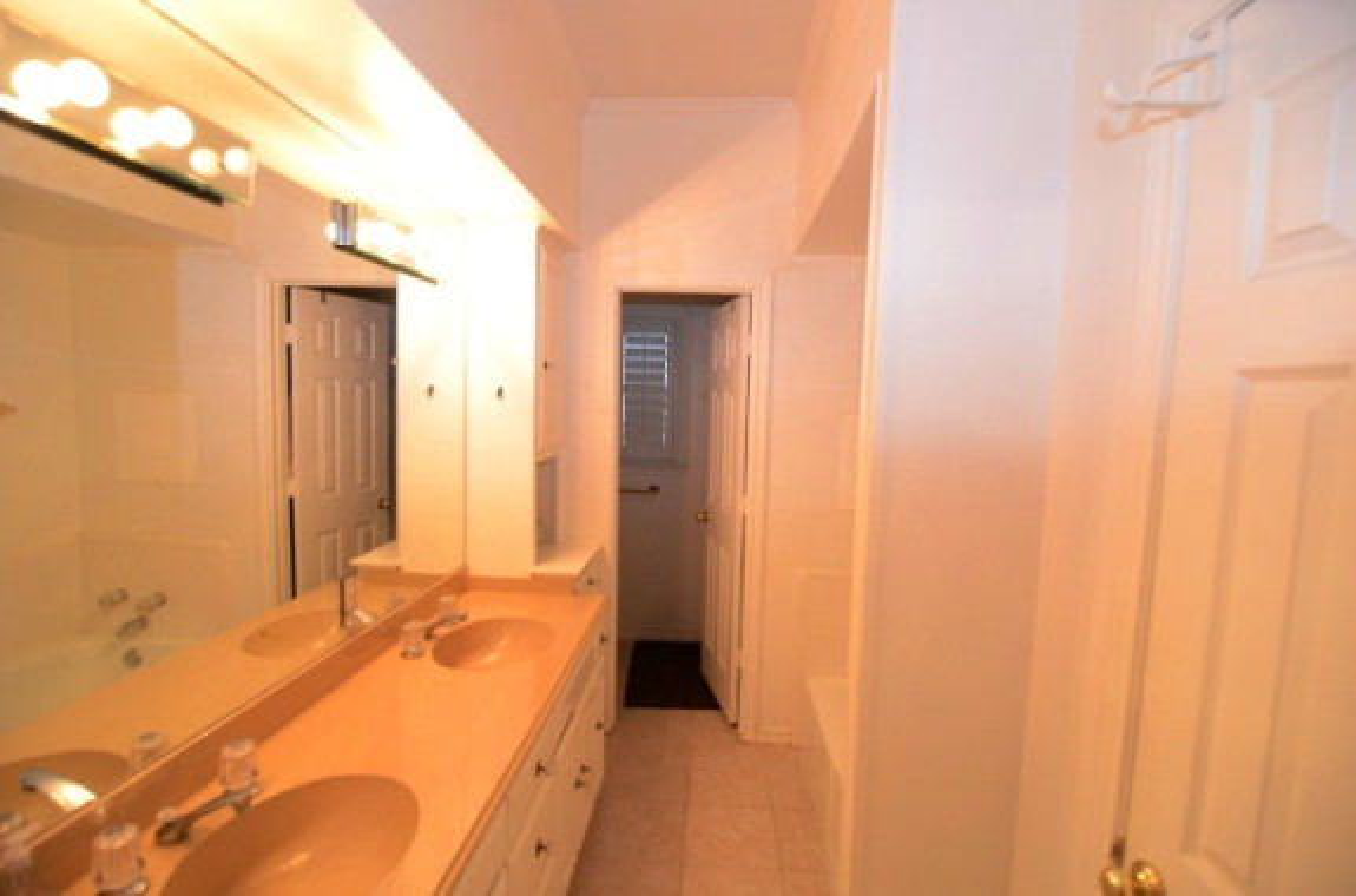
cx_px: 678
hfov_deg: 95.1
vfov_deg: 71.7
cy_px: 448
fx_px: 620
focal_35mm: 16
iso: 100
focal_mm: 11
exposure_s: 1/8
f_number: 3.5
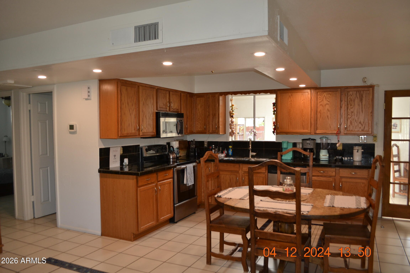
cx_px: 205
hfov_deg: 67.4
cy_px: 136
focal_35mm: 27
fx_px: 307
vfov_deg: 47.9
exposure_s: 1/80
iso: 400
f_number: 4
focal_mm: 18
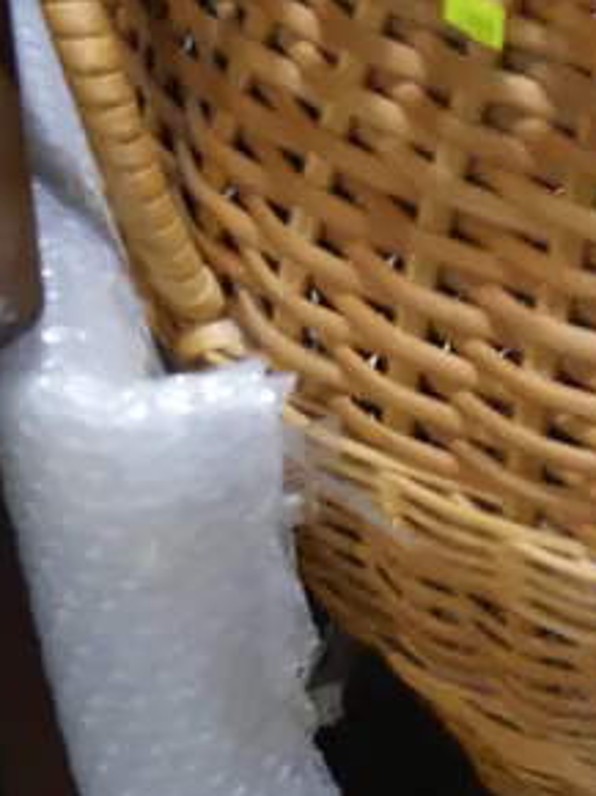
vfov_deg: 17.4
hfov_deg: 12.3
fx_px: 2598
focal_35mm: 113
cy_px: 305
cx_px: 942
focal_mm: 16
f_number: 3.6
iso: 400
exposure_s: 1/60
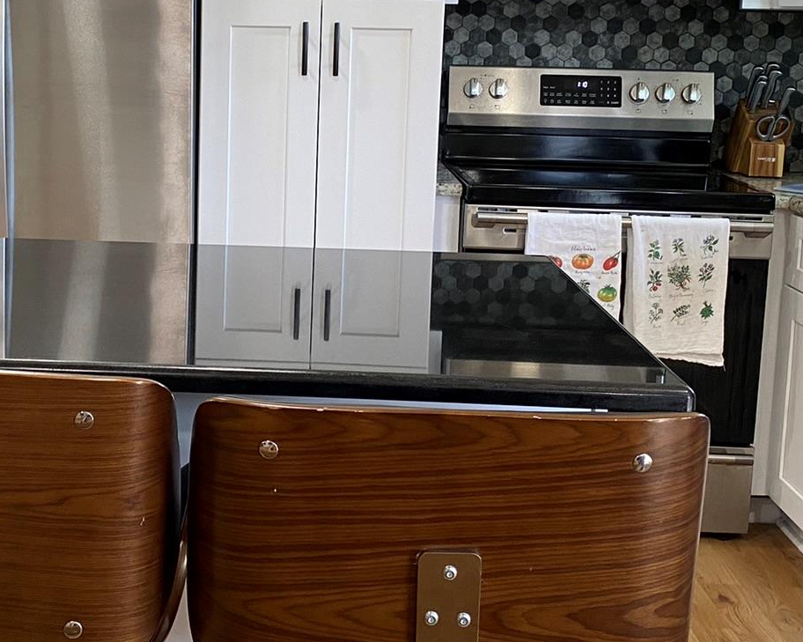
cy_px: 203
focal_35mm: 57
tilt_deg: -8.6
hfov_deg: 32.6
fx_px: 1354
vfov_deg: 26.5
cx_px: 233
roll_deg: +0.3
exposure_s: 1/60
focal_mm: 4.25
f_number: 1.8
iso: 80
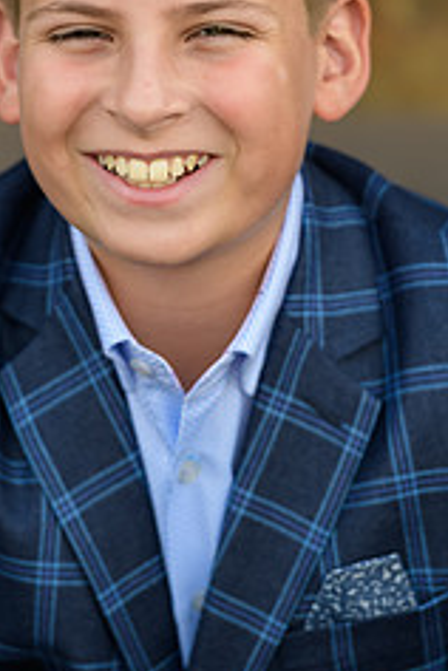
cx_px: 196
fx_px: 6925
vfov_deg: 5.6
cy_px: 195
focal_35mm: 371
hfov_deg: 3.7
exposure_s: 1/640
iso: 200
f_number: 3.2
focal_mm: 195
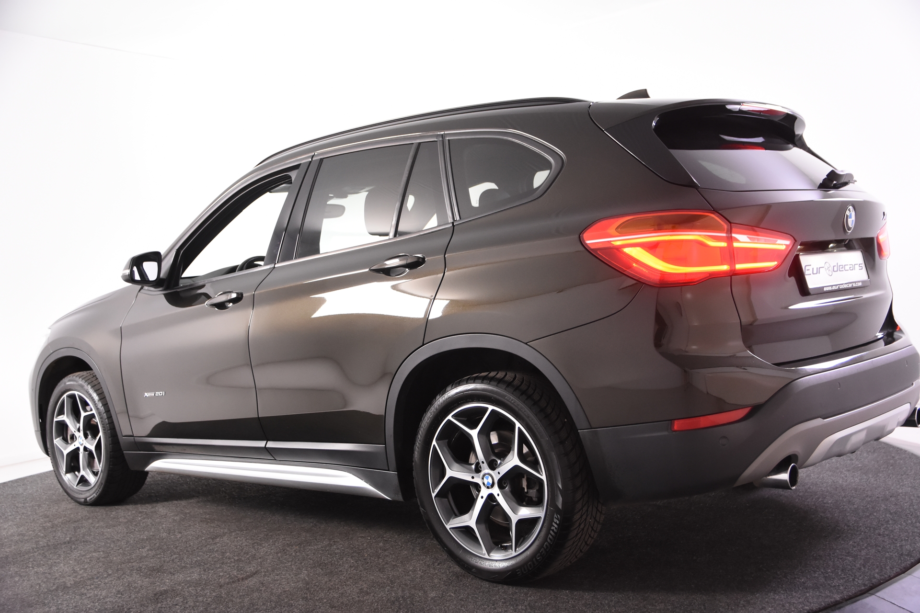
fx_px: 997
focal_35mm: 39
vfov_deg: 34.2
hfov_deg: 49.6
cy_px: 306
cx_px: 460
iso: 1600
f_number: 4
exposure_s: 1/60
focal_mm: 26
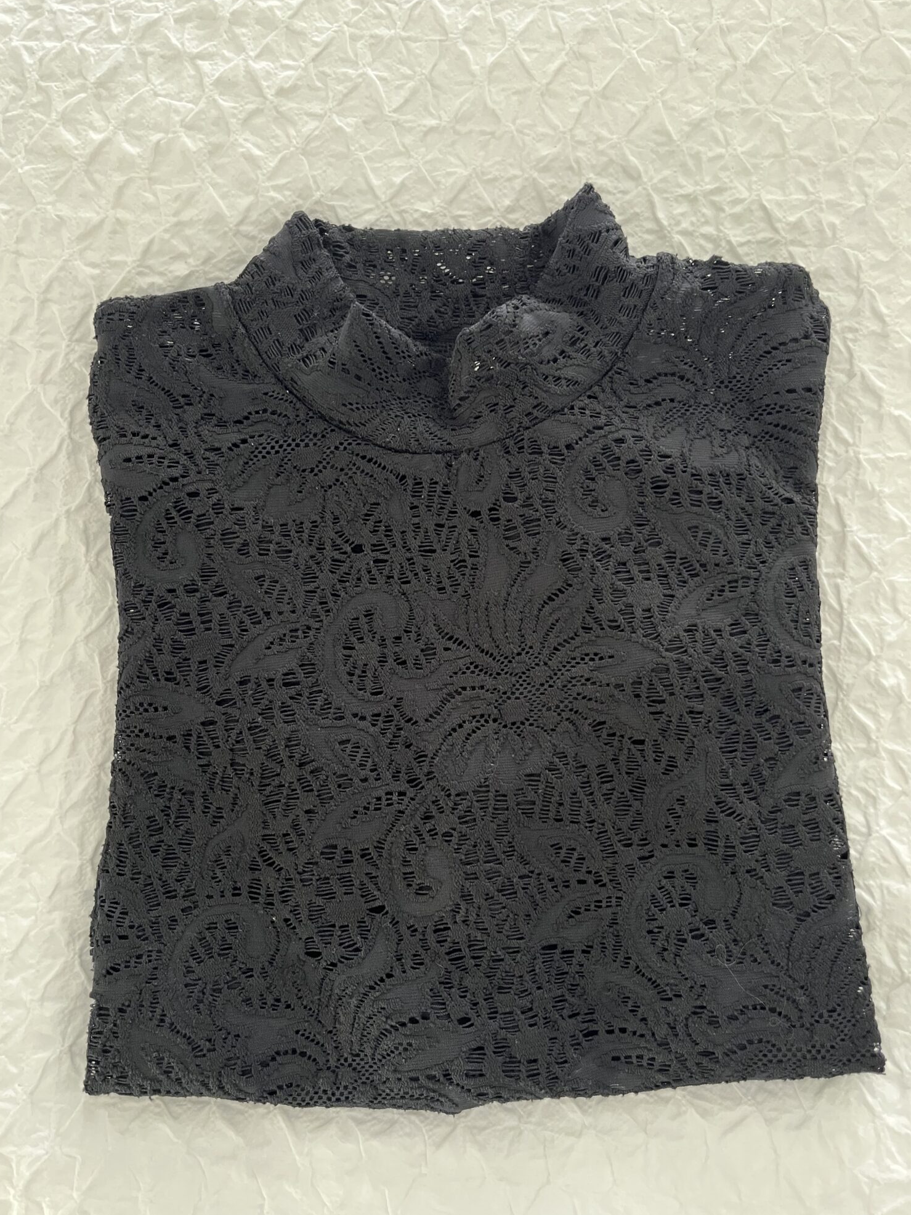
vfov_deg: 65.3
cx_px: 459
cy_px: 623
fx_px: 947
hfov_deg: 51.4
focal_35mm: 27
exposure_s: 1/60
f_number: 1.6
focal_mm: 5.1
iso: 320
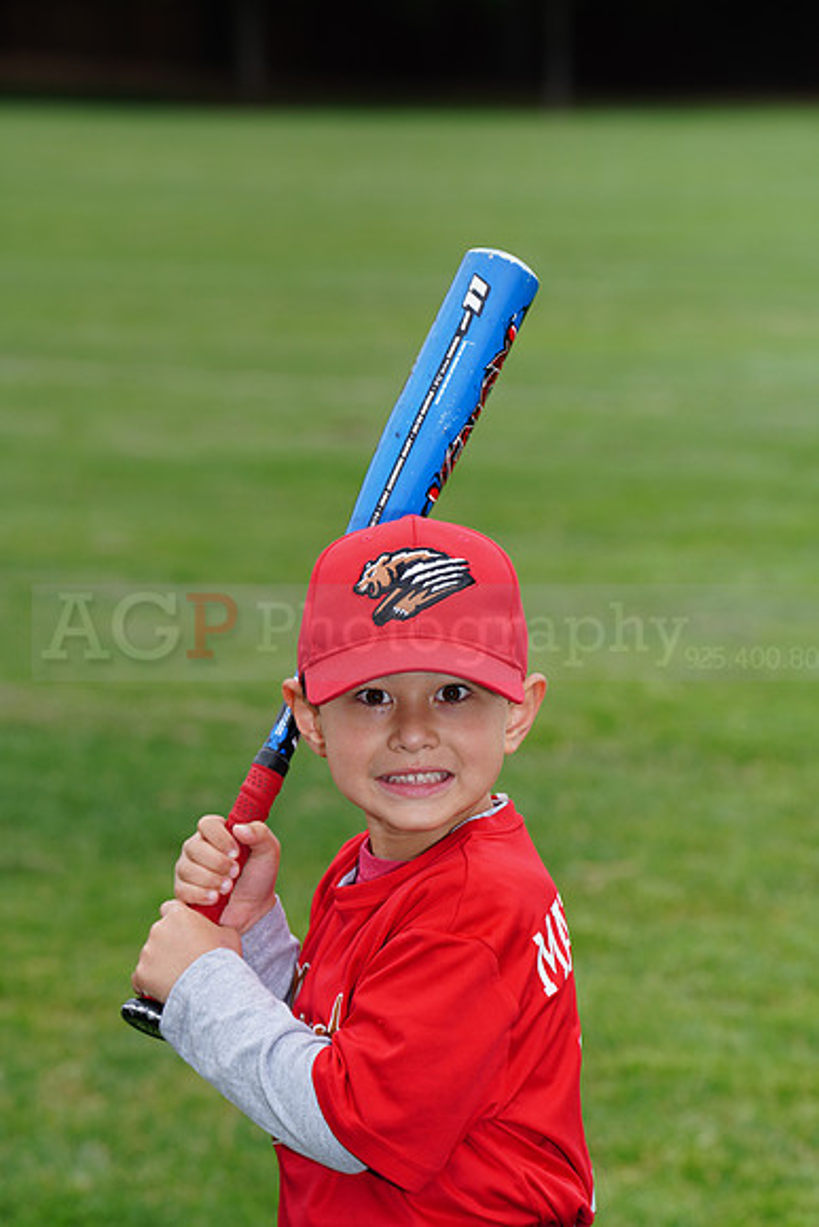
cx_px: 410
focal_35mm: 200
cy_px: 614
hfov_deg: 6.9
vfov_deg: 10.3
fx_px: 6820
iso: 200
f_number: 9
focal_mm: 200
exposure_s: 1/250
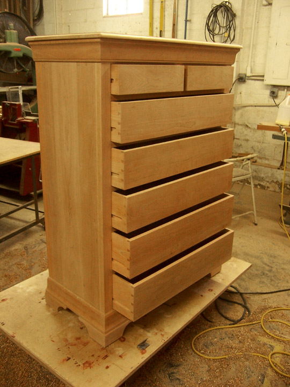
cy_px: 194
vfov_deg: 55.4
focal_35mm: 33
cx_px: 145
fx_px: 369
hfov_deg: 42.9
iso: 140
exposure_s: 1/10
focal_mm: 5.5
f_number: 3.4
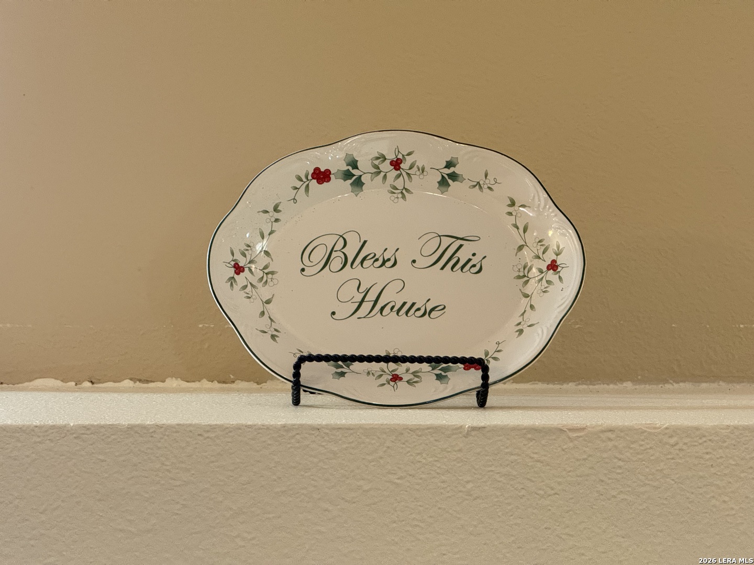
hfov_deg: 16.4
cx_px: 377
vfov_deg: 12.3
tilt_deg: -0.3
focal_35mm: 120
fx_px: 2614
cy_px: 282
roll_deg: -0.4
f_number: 2.8
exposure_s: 1/60
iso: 640
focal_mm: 15.66
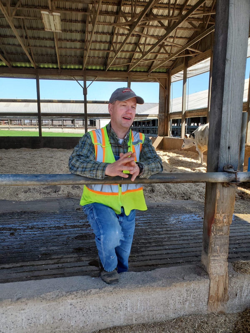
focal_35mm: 26
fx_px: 250
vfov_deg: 67.3
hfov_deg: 53.1
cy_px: 166
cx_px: 125
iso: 50
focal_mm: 4.3
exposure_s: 1/569
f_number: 2.4
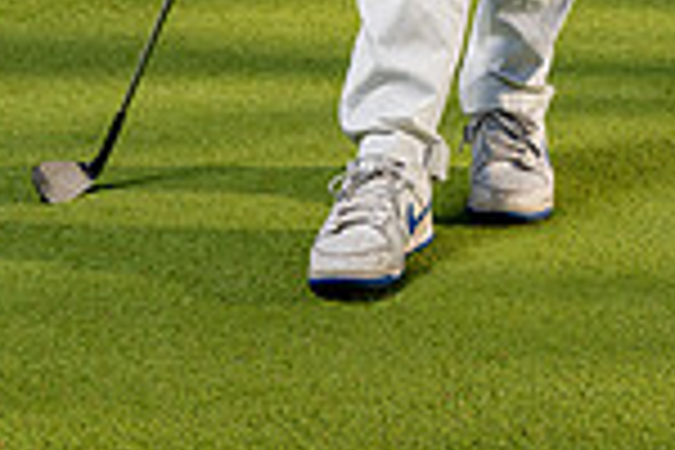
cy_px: -513
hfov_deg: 15.9
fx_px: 2419
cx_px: 428
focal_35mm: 129
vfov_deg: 9.7
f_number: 8
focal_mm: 43
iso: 100
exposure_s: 1/250
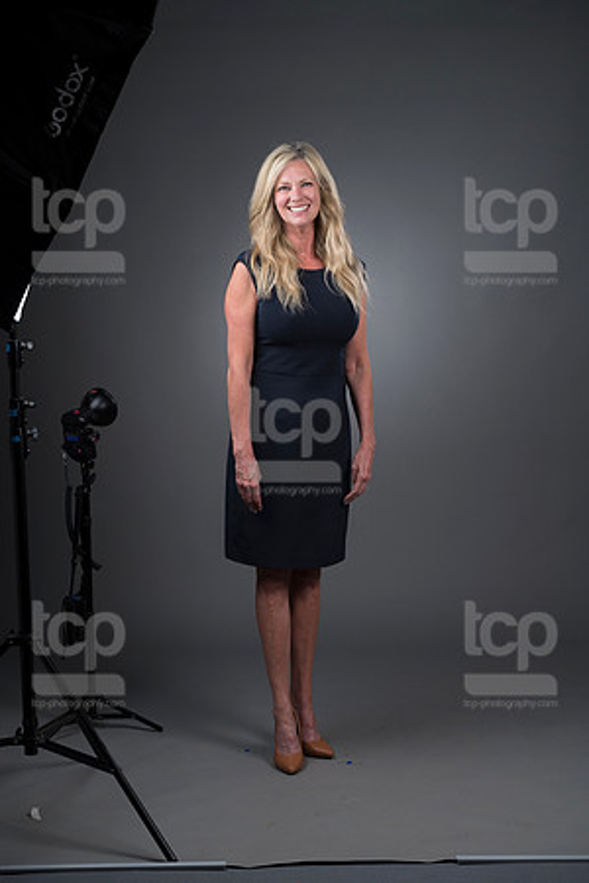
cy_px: 442
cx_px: 294
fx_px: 1963
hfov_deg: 17.1
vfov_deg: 25.4
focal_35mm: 80
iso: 160
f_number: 5.6
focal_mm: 80
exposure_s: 1/250
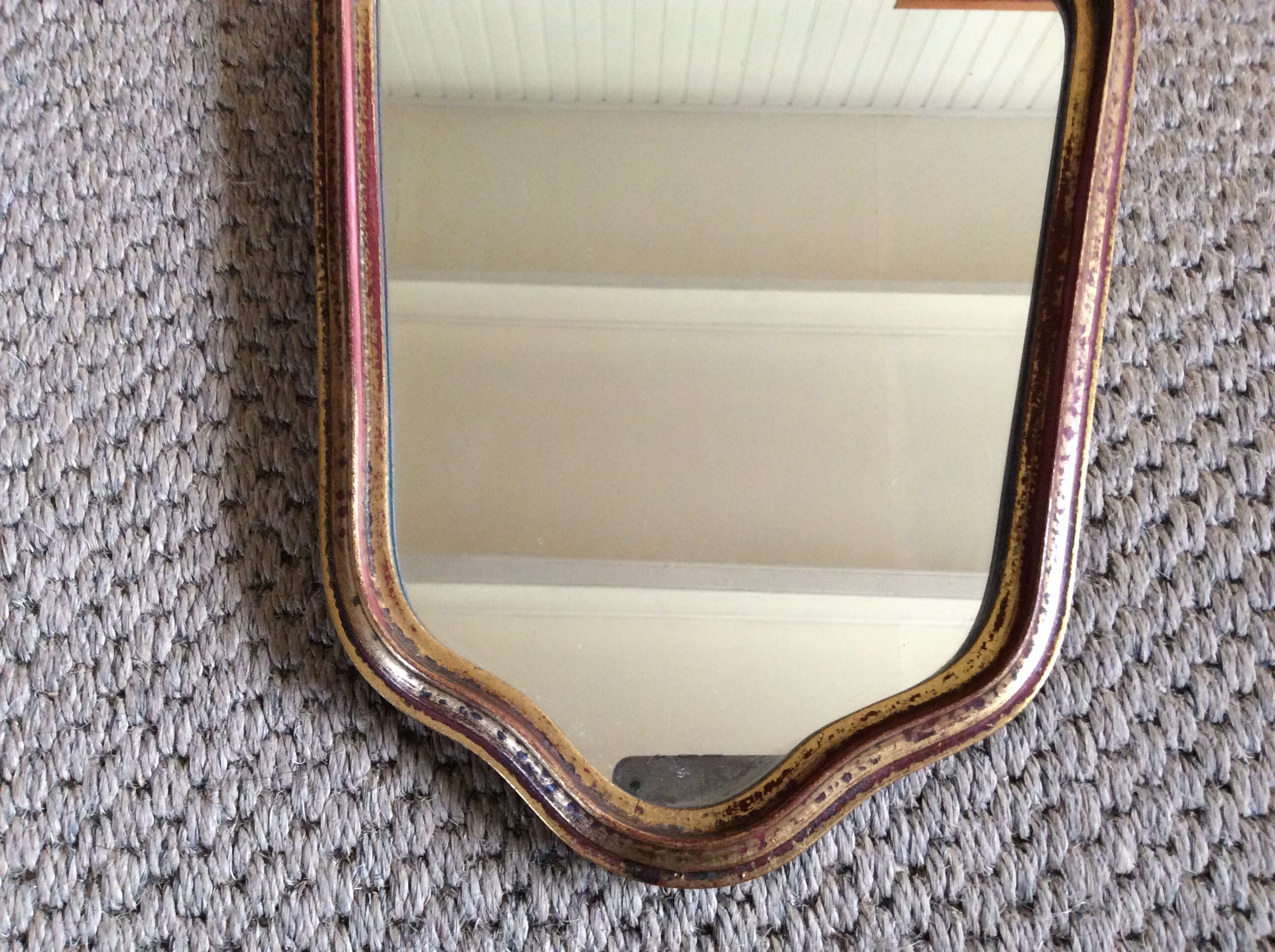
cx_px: 638
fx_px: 1177
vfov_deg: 44.1
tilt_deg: -73.8
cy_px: 476
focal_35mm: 32
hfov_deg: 56.9
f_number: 2.4
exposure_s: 1/25
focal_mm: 3.3
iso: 160
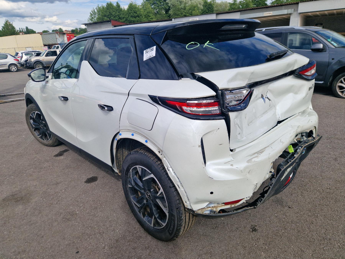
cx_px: 172
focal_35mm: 23
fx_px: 229
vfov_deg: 58.9
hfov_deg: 73.9
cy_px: 130
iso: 50
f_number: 1.8
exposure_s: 1/1667
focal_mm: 5.4
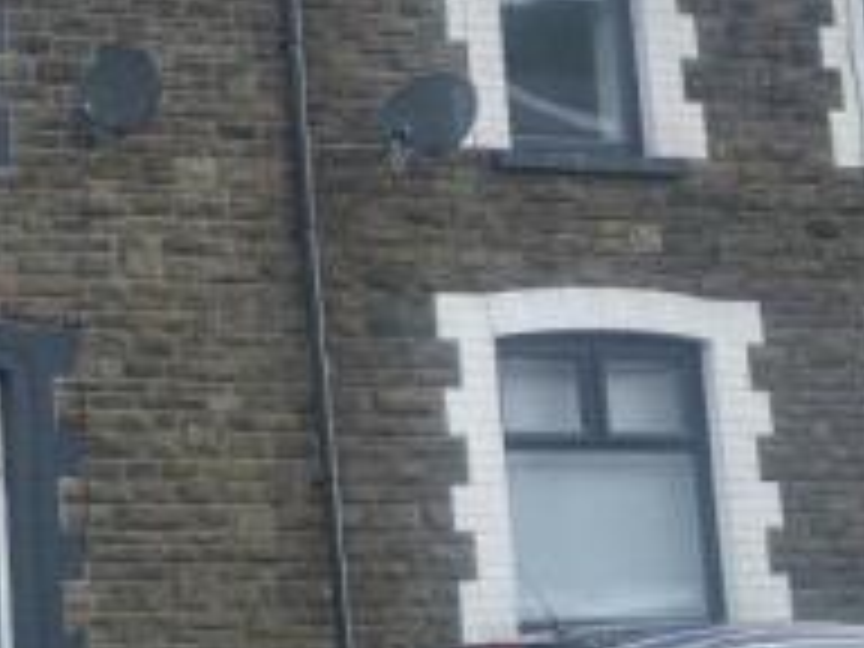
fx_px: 1972
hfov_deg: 21.2
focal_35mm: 79
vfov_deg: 18.7
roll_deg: -0.5
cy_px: 313
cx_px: -398
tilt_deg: +5.8
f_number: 1.8
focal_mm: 4.25
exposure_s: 1/839
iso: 32
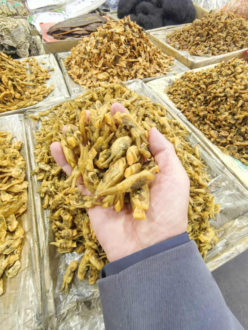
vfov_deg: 102.1
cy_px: 165
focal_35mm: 14
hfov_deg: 85.7
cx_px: 124
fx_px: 134
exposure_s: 1/50
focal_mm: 1.95
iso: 200
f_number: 2.2
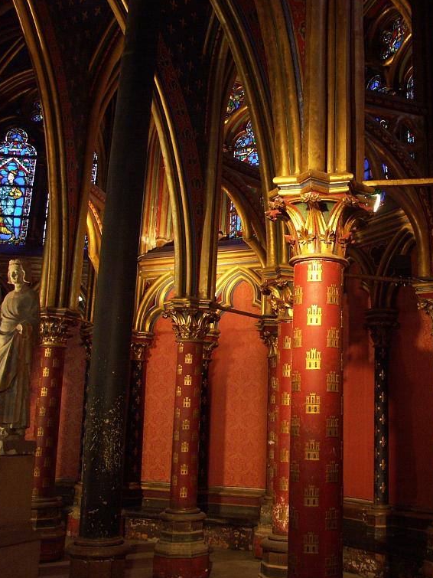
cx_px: 331
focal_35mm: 38
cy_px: 286
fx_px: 634
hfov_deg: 36.7
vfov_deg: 49.0
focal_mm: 7.2
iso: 200
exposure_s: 1/8
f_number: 2.8
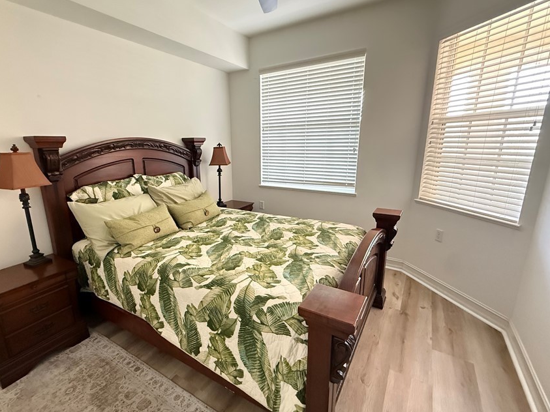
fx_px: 270
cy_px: 207
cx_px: 248
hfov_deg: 90.8
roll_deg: +1.1
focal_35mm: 17
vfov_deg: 74.7
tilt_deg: -13.5
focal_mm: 2.22
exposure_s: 1/60
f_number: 2.2
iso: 1000
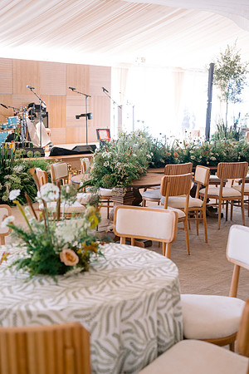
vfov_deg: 39.6
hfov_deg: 27.0
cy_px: 187
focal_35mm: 50
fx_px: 519
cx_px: 124
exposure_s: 1/125
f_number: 2.8
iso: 400
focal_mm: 50
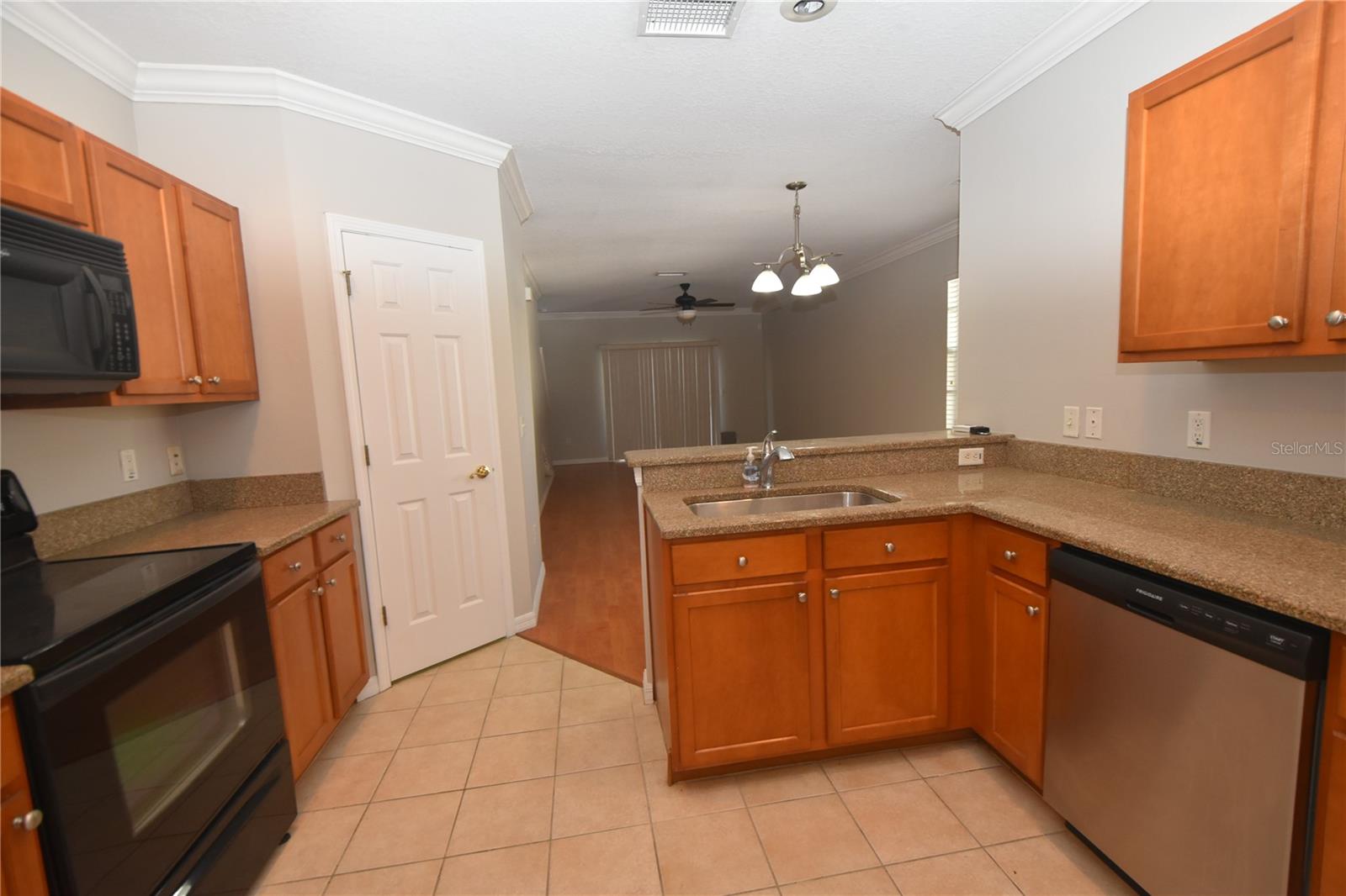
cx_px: 673
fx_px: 561
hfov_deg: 100.4
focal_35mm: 15
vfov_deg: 77.3
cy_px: 448
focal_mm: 10
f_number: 4.5
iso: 800
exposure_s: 1/80
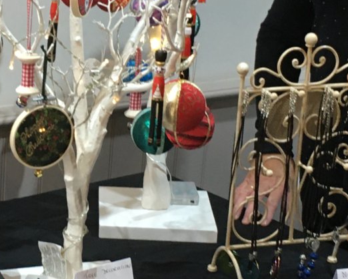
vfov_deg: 13.9
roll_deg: -1.9
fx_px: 1144
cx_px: 48
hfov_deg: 17.1
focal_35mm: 111
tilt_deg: -15.5
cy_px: 123
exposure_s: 1/33
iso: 125
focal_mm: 4.15
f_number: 2.2
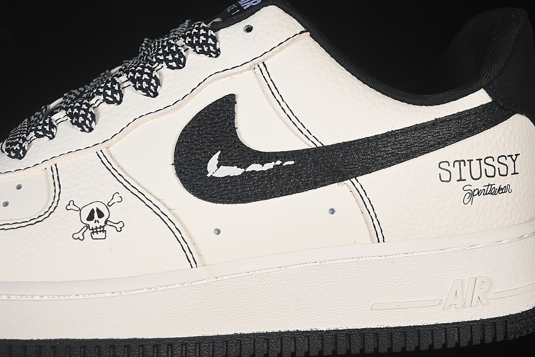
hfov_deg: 27.0
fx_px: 1114
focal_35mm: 75
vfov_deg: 18.2
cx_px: 268
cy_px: 178
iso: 160
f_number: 7.1
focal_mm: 50
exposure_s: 1/80
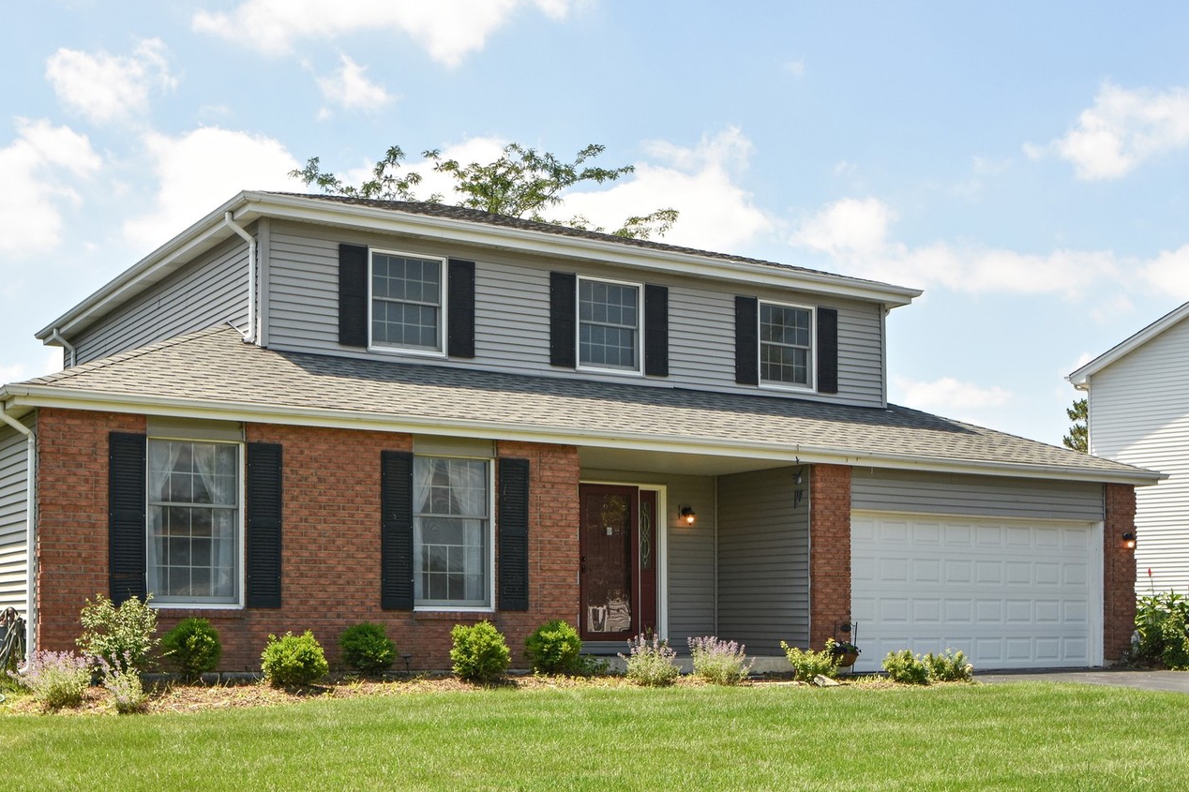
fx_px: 1519
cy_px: 395
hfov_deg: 42.7
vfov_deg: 29.2
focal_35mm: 46
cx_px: 522
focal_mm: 24
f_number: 11
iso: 200
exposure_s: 1/160
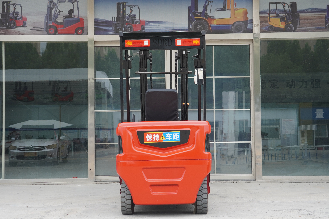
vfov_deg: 20.6
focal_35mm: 66
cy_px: 110
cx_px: 164
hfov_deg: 30.5
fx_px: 603
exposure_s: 1/160
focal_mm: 44
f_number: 4.5
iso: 320
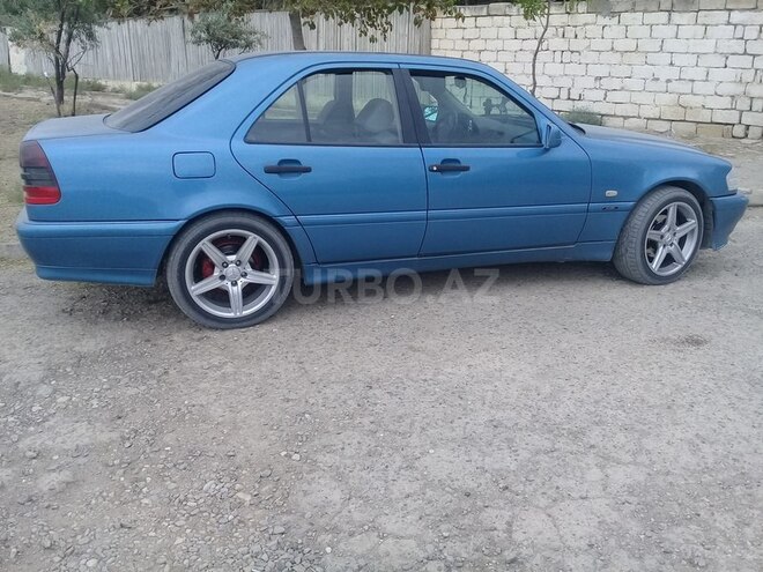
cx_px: 382
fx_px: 683
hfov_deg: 58.4
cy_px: 286
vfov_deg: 45.4
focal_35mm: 31
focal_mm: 3.3
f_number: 2.2
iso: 50
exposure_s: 1/436
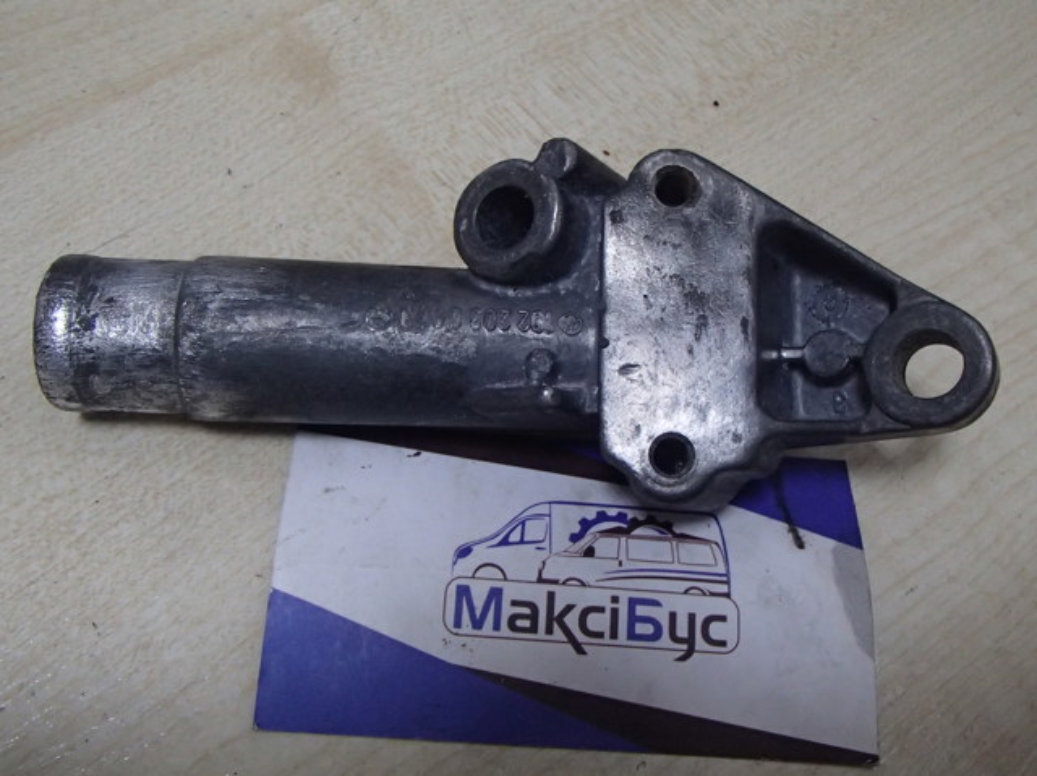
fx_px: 1108
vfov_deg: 38.6
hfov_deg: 50.2
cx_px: 518
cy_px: 388
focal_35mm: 37
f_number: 4.7
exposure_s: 1/60
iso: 800
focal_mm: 6.64
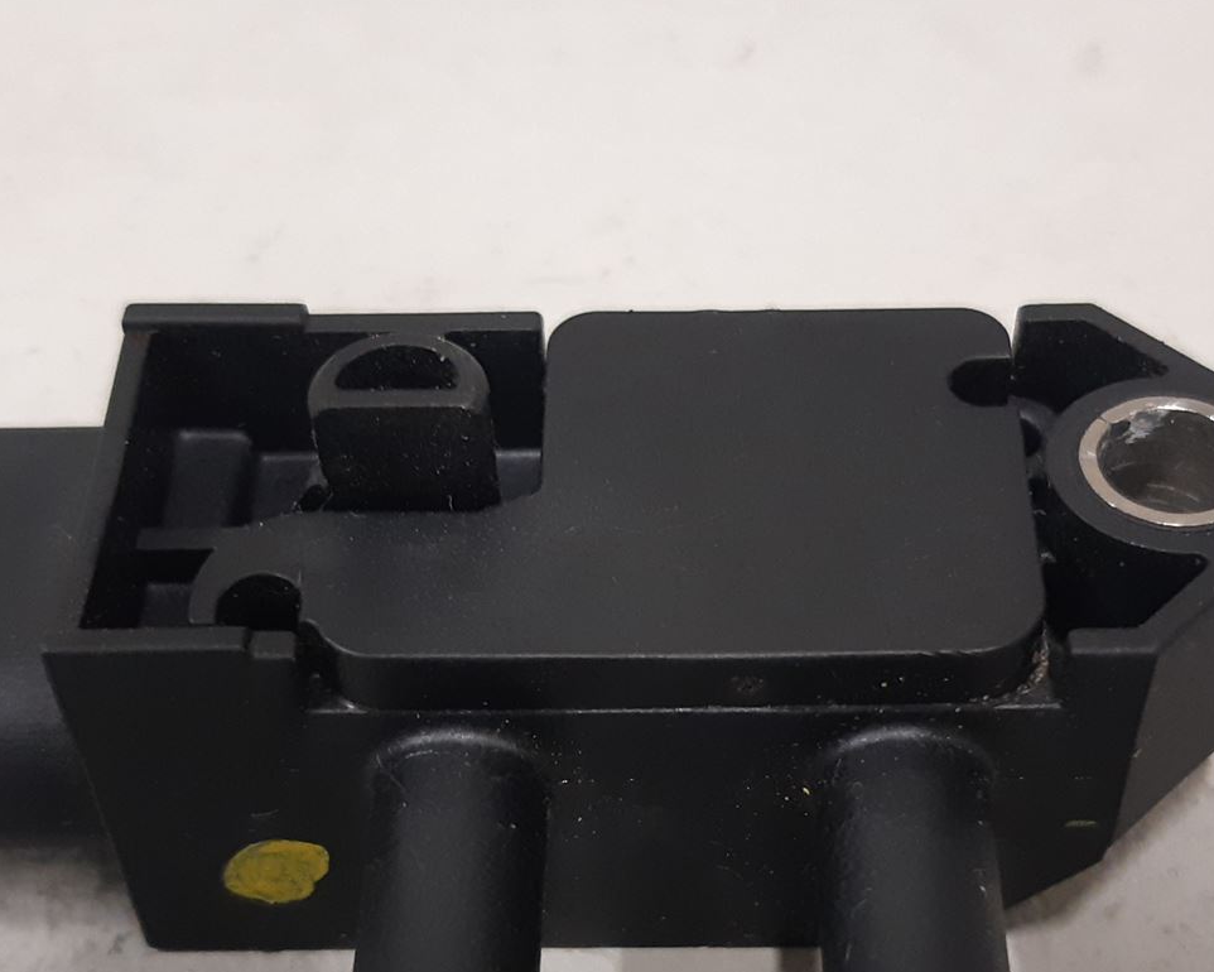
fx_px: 1941
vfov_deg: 27.8
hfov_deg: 34.7
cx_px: 663
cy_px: 698
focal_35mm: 54
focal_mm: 3.93
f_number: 1.7
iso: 250
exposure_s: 1/50
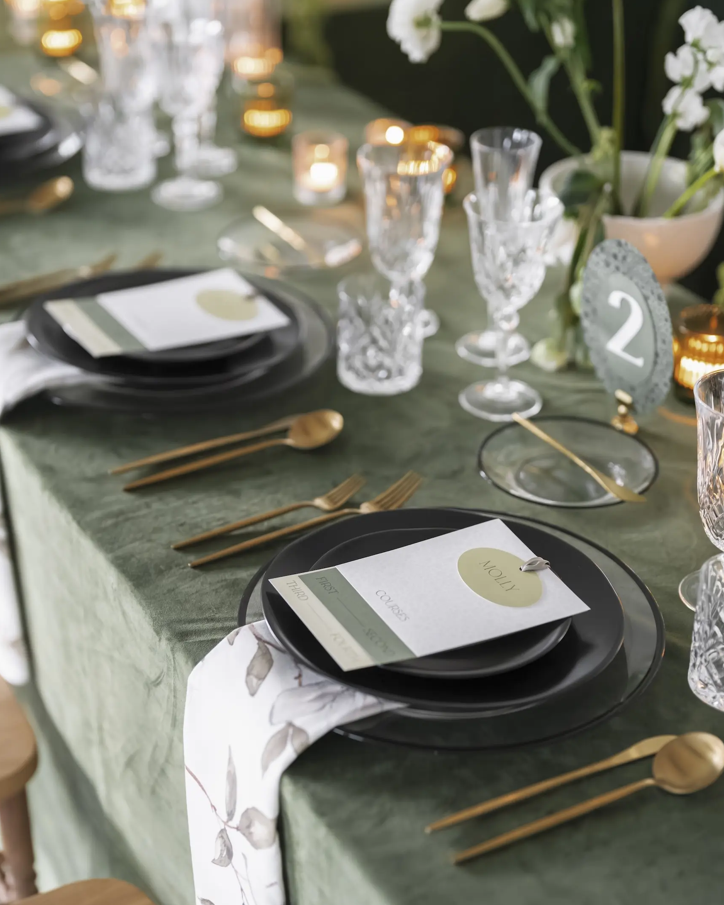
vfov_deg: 28.7
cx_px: 307
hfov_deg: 23.1
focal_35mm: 66
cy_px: 501
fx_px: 1768
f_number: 1.4
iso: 1600
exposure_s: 1/500
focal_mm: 50
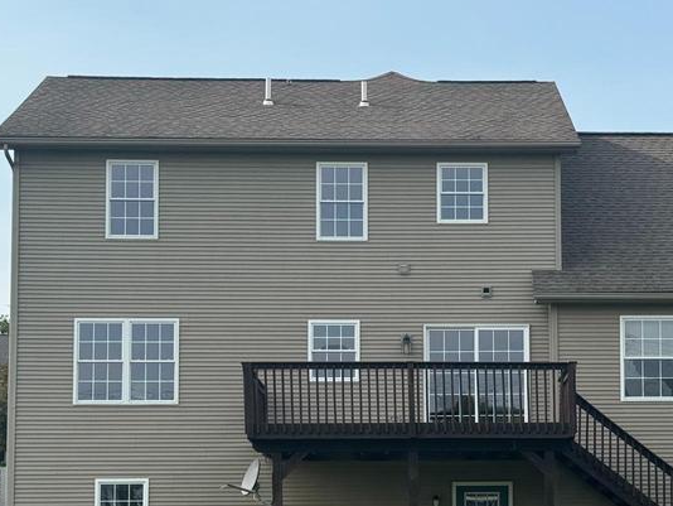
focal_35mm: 92
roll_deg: +0.6
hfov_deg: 21.2
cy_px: 384
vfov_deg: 16.0
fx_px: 1789
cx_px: 471
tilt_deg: +5.2
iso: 64
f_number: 1.78
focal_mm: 6.76
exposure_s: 1/3425
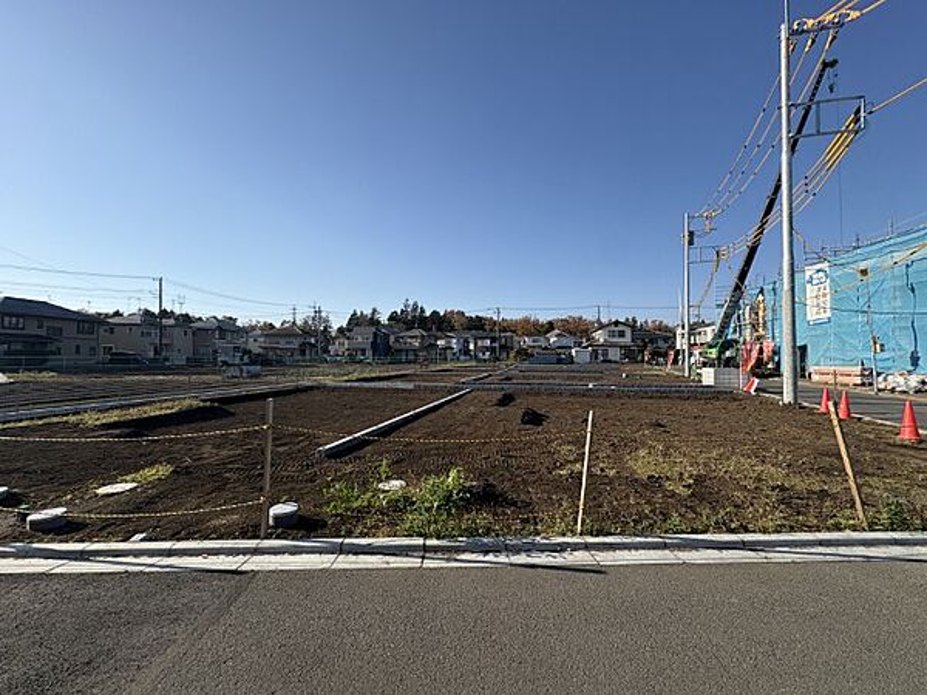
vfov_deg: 85.7
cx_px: 464
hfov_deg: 102.1
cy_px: 348
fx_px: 375
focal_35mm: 14
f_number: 2.2
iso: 50
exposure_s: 1/1748
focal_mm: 2.22
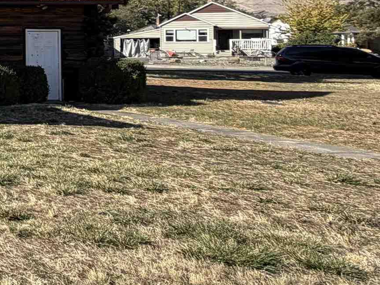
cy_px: 33
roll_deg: +0.6
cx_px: -291
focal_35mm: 50
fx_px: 549
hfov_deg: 22.8
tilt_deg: +1.0
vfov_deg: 28.1
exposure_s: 1/770
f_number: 2.2
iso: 25
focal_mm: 2.22
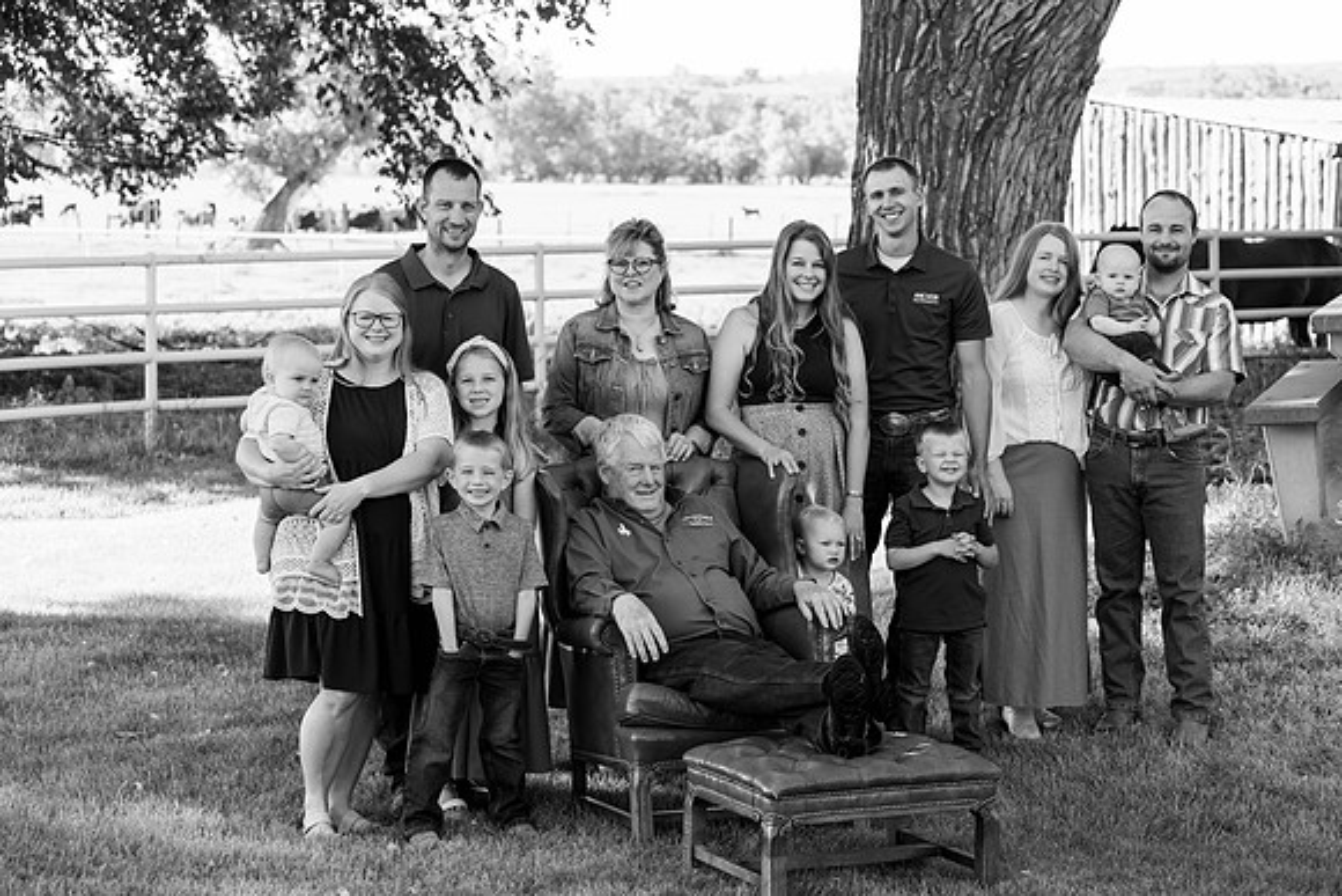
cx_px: 671
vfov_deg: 16.1
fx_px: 3169
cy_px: 448
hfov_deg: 23.9
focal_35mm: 85
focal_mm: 85
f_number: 5.6
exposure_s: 1/500
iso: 500
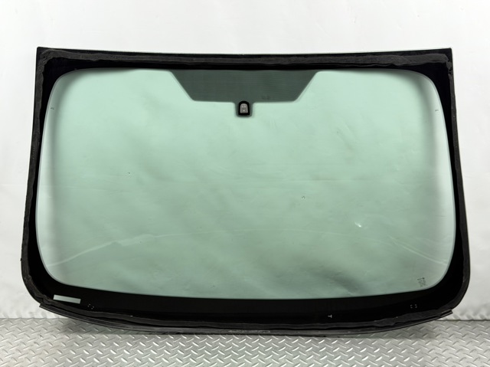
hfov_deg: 39.7
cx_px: 245
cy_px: 184
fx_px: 679
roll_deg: +0.4
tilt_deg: -21.7
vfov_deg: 30.2
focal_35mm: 48
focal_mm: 6.76
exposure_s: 1/50
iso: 50
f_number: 1.78
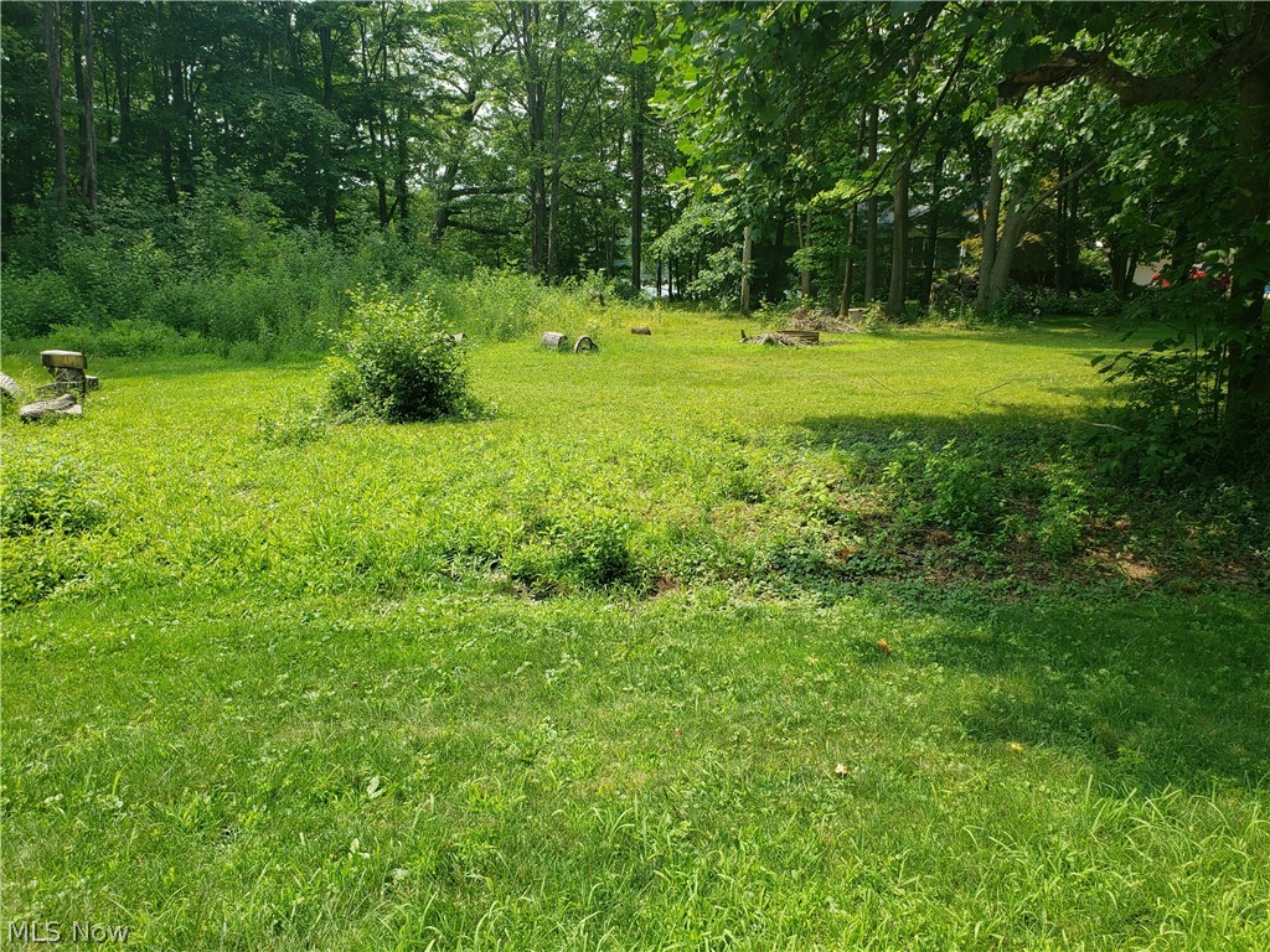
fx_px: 954
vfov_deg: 53.1
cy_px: 476
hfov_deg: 67.3
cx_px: 635
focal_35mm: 26
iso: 50
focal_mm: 4.3
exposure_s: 1/612
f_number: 2.4
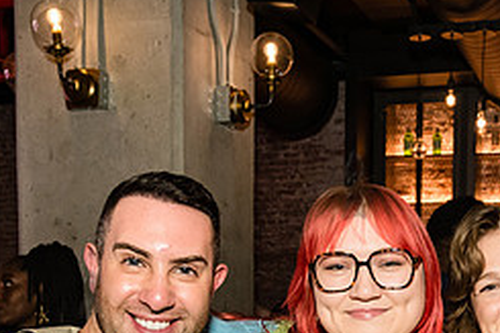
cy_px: 381
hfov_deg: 31.1
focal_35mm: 64
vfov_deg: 20.1
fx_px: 888
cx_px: 353
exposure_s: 1/160
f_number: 4.5
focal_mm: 27
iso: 4000
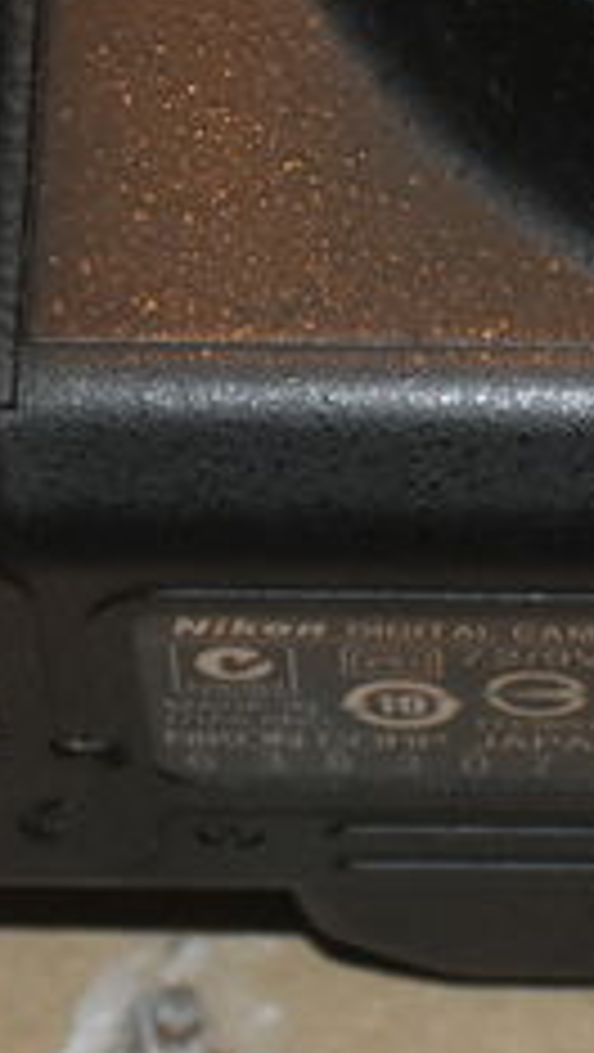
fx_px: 8997
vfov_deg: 6.6
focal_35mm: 322
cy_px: -439
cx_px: 752
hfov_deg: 3.8
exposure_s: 1/60
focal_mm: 48
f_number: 5.6
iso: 3600
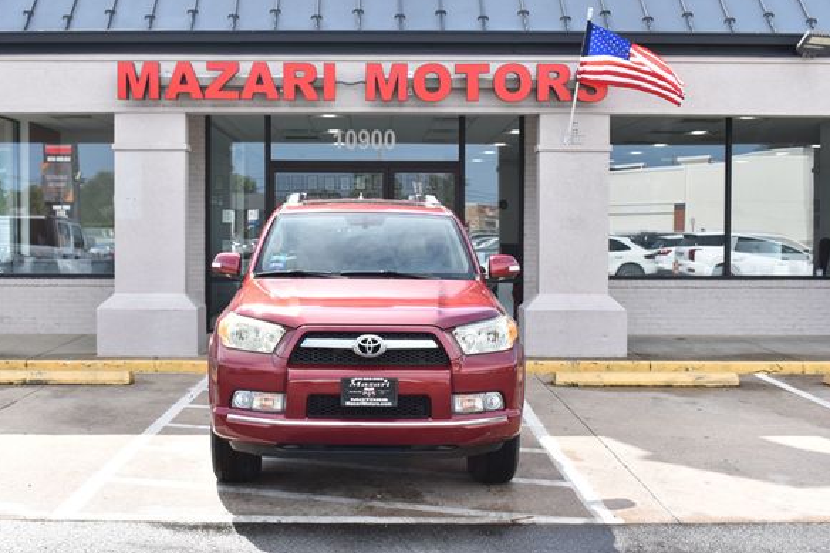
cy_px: 273
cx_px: 377
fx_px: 1060
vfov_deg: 29.2
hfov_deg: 42.7
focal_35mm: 46
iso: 200
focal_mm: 28
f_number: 8
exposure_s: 1/250
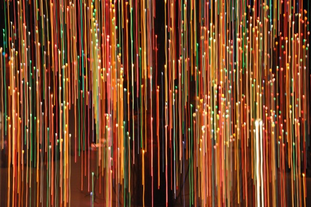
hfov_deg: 13.1
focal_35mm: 158
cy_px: 104
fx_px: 1359
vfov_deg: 8.7
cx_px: 156
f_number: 5.6
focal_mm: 105
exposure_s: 1/8
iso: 1600
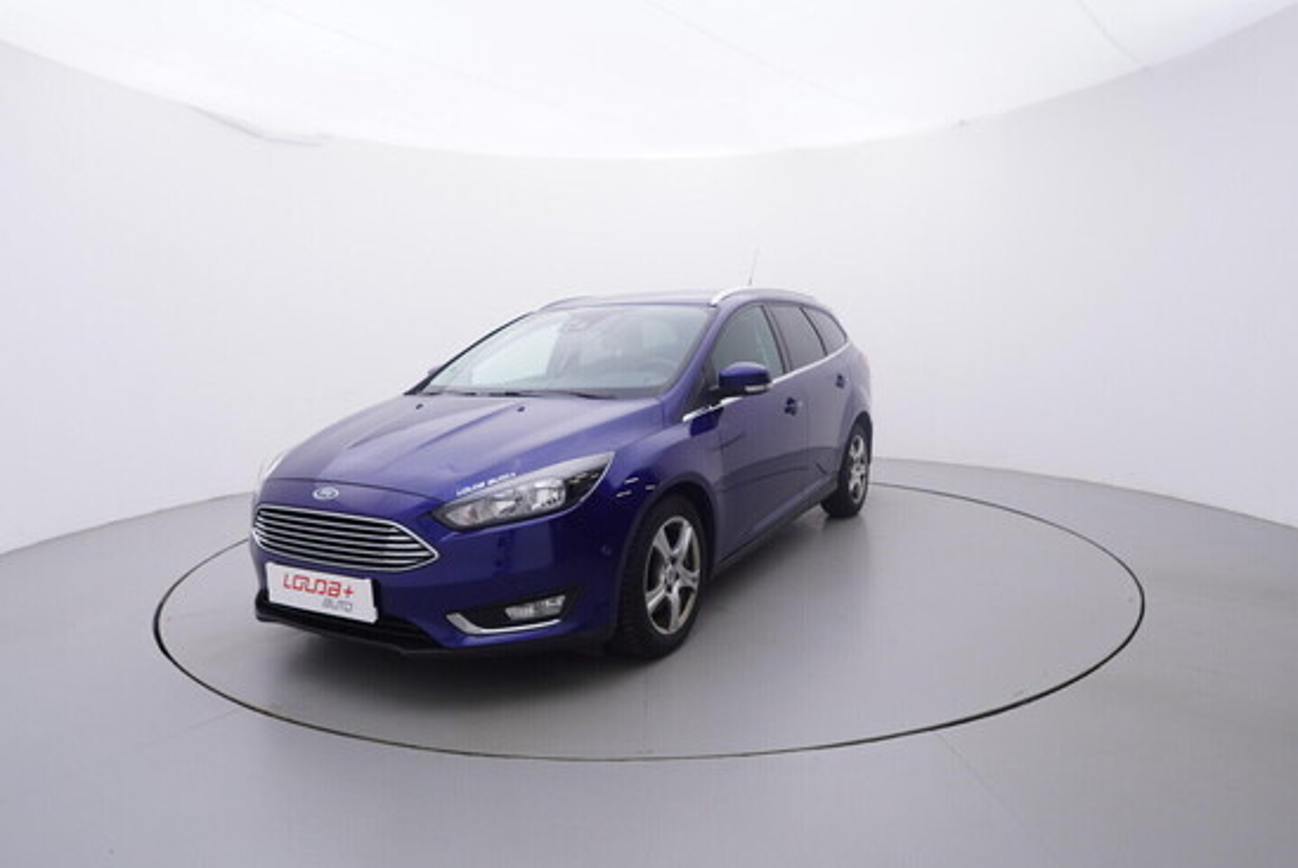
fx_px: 812
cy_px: 434
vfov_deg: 56.2
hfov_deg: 77.3
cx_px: 649
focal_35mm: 22
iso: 200
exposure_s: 1/80
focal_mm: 15
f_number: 5
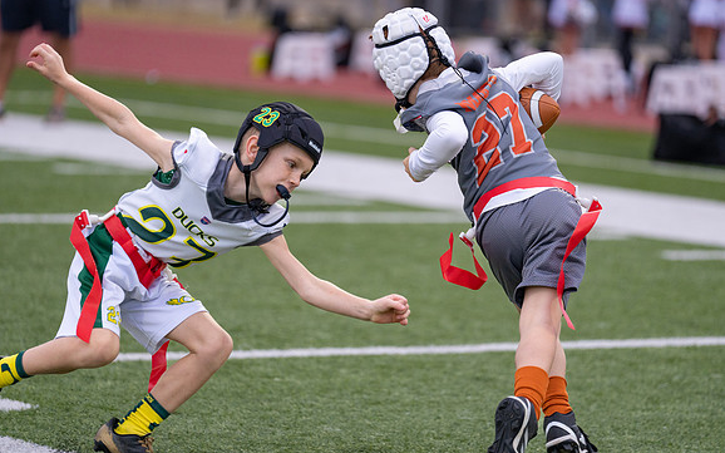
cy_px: 197
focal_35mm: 206
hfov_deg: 10.2
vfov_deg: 6.4
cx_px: 362
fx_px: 4069
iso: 800
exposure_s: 1/1000
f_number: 2.8
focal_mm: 188
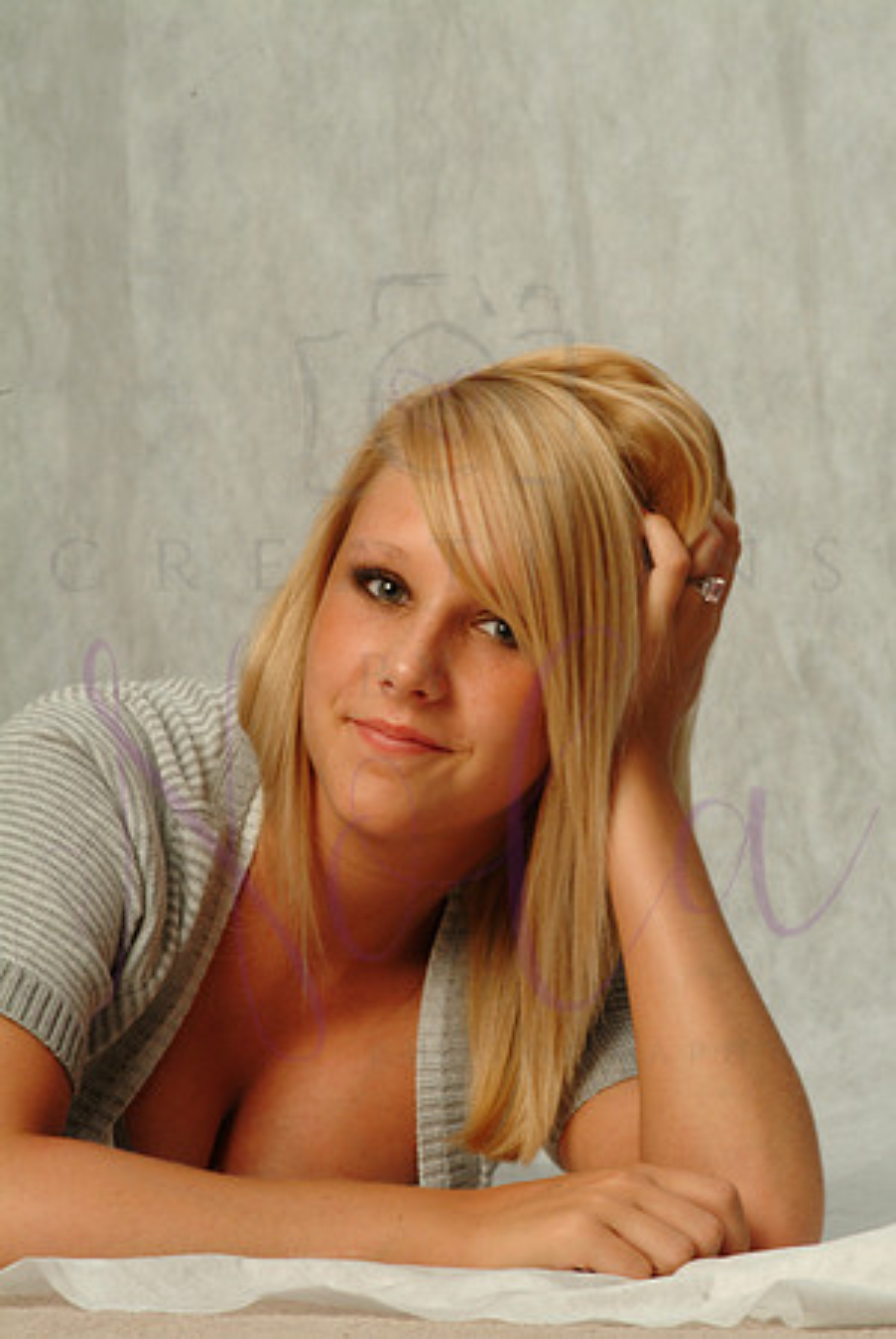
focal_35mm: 218
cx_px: 448
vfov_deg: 9.5
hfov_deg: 6.3
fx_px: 8101
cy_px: 670
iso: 400
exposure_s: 1/125
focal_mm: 145
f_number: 13
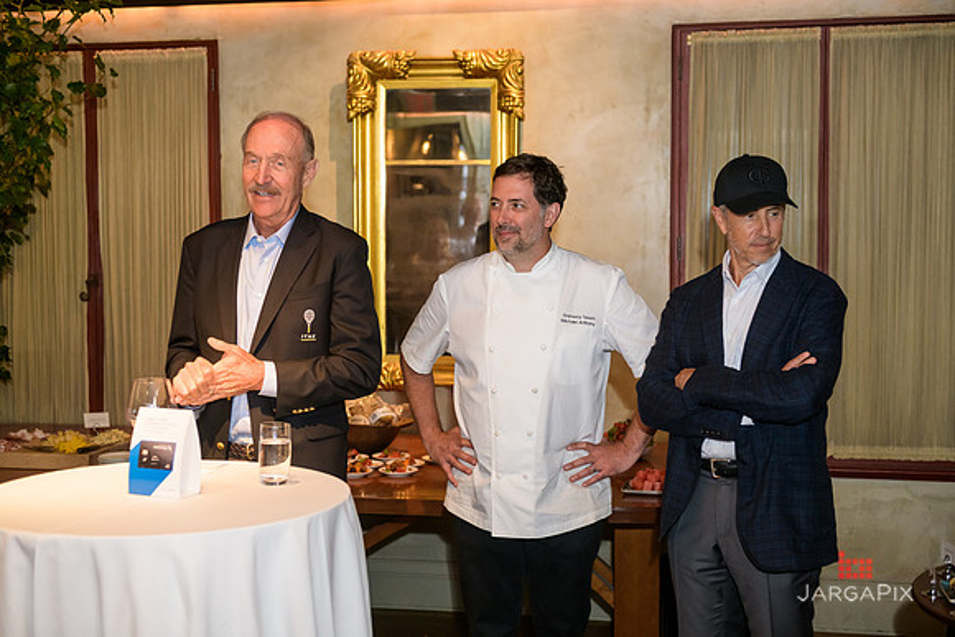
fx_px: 1274
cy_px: 318
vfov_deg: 28.1
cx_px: 478
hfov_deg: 41.1
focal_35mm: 48
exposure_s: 1/125
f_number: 3.2
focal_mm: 48
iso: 1250
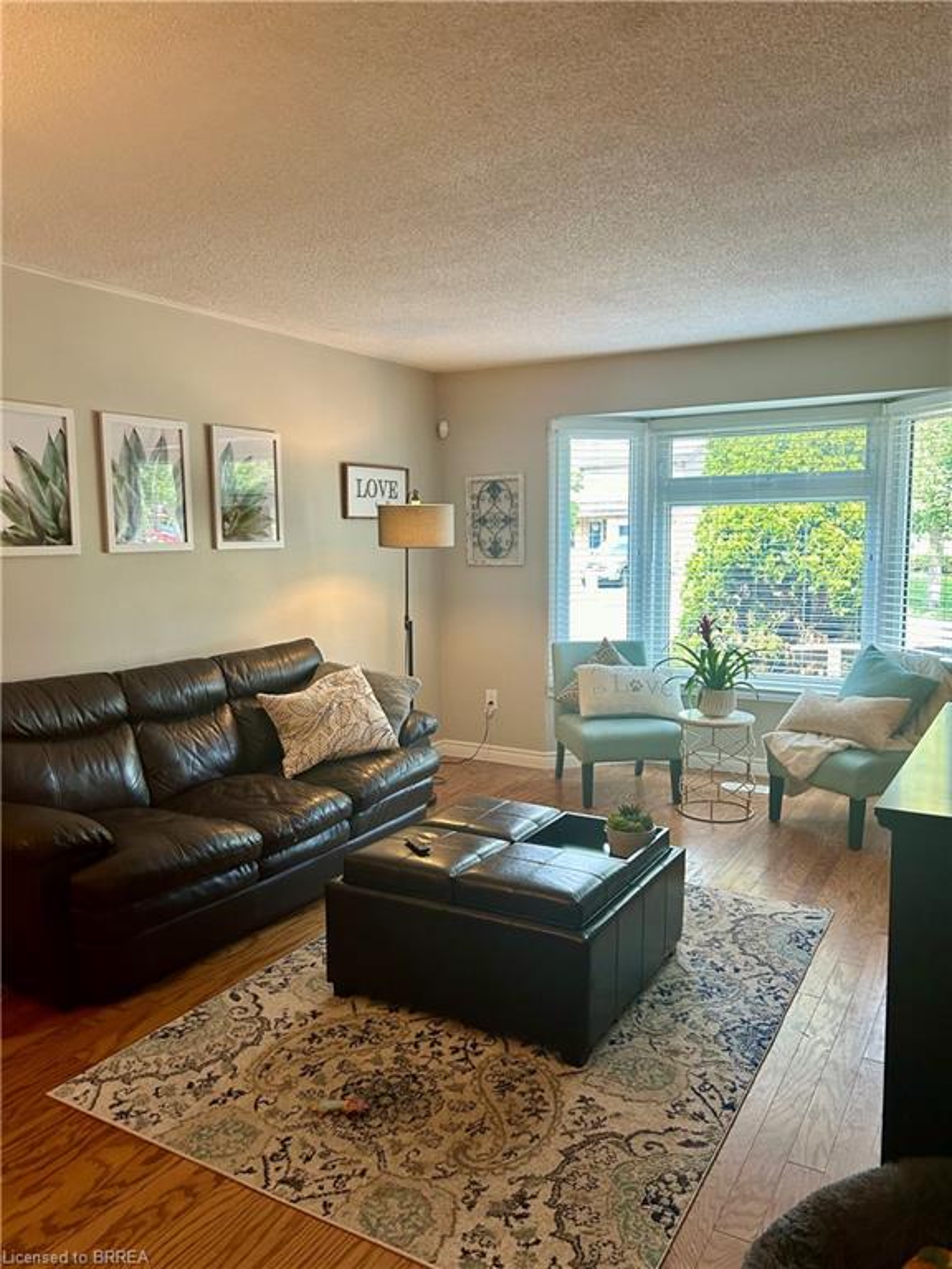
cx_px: 476
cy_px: 634
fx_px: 953
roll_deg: +0.1
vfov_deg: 67.3
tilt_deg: -6.0
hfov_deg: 53.1
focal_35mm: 26
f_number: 1.5
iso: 125
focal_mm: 5.7
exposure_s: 1/120
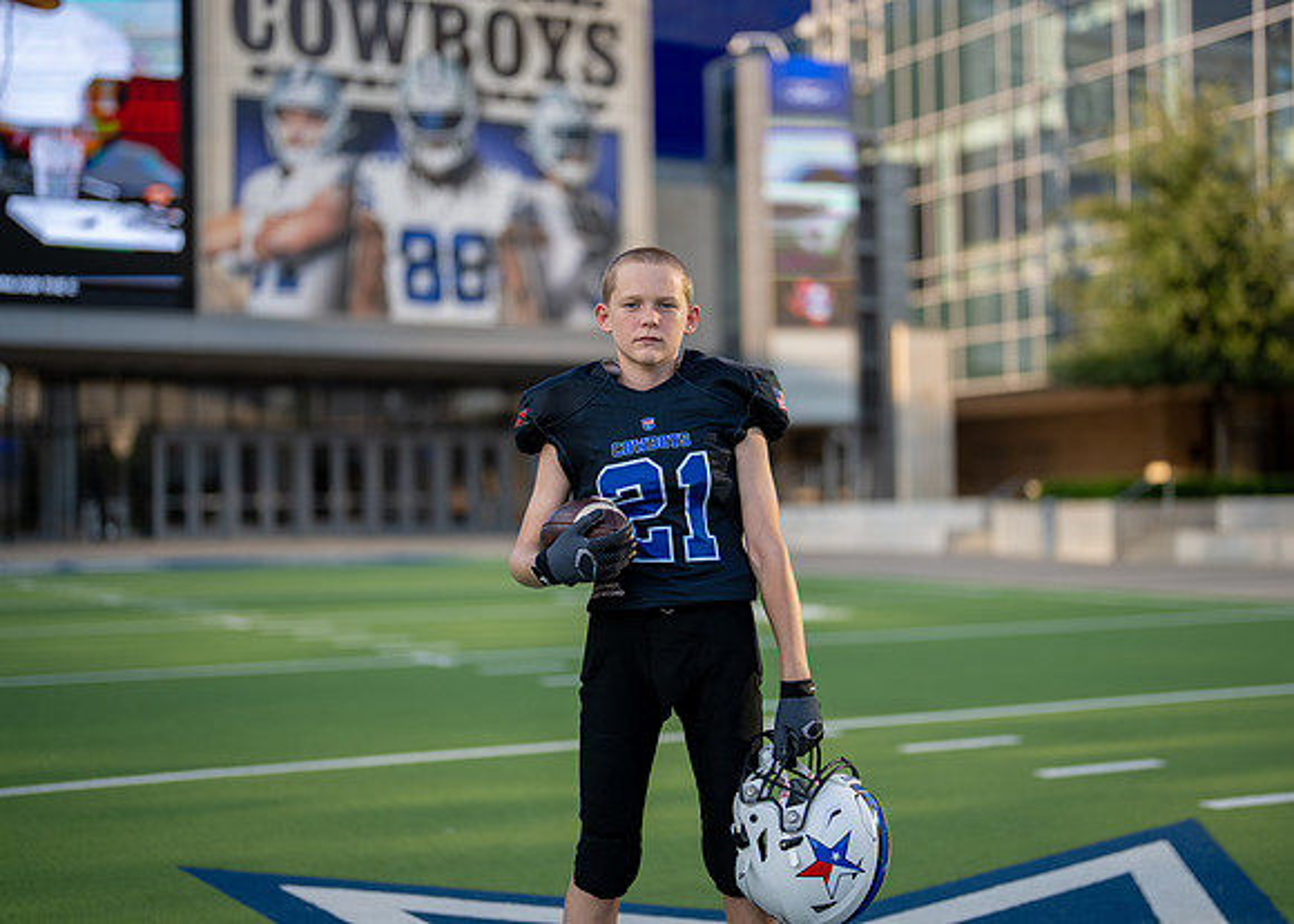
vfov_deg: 25.7
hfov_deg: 35.5
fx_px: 2022
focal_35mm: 55
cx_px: 695
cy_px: 441
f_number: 1.2
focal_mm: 50
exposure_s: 1/2500
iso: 100
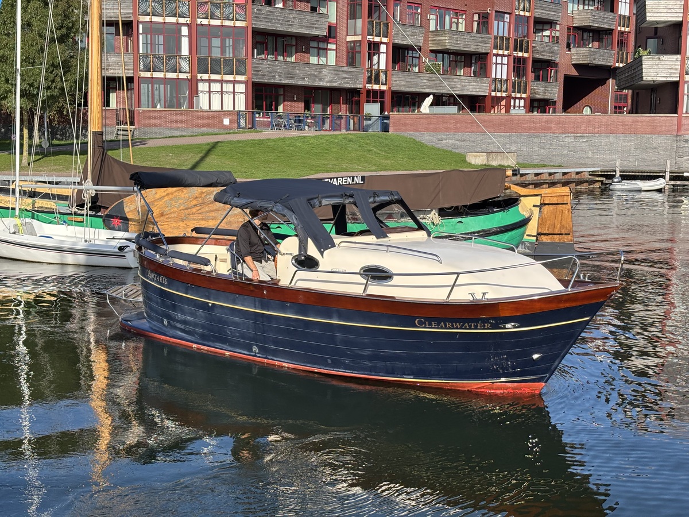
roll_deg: -0.7
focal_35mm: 52
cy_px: 258
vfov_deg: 28.0
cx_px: 344
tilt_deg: -8.0
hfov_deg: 36.8
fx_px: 1035
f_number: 1.6
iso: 40
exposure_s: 1/1949
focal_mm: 5.96
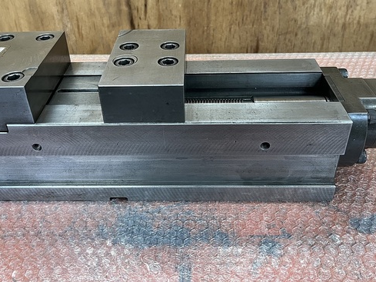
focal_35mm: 34
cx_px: 180
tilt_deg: -33.2
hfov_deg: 53.9
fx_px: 369
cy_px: 98
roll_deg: +3.2
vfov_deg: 41.4
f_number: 1.6
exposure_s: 1/64
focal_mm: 5.1
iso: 125
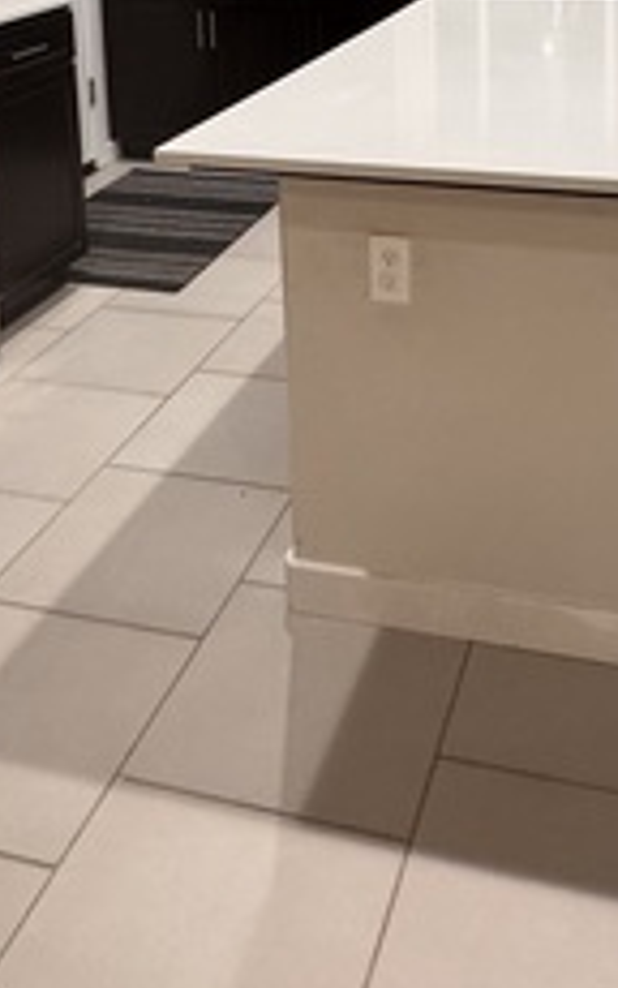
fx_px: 1157
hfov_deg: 29.7
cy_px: -15
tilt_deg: -7.8
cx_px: 399
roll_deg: +1.9
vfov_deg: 40.1
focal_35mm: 43
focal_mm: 2.22
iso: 320
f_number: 2.2
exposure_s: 1/60
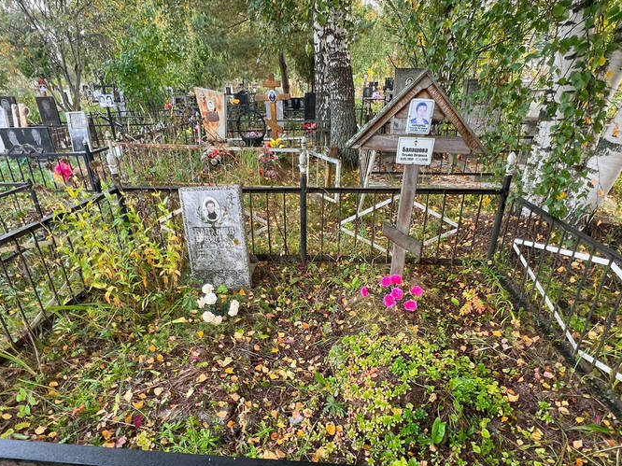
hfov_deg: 81.8
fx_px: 359
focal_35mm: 20
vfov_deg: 65.3
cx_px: 308
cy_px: 282
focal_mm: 1.57
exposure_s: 1/99
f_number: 1.8
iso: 64
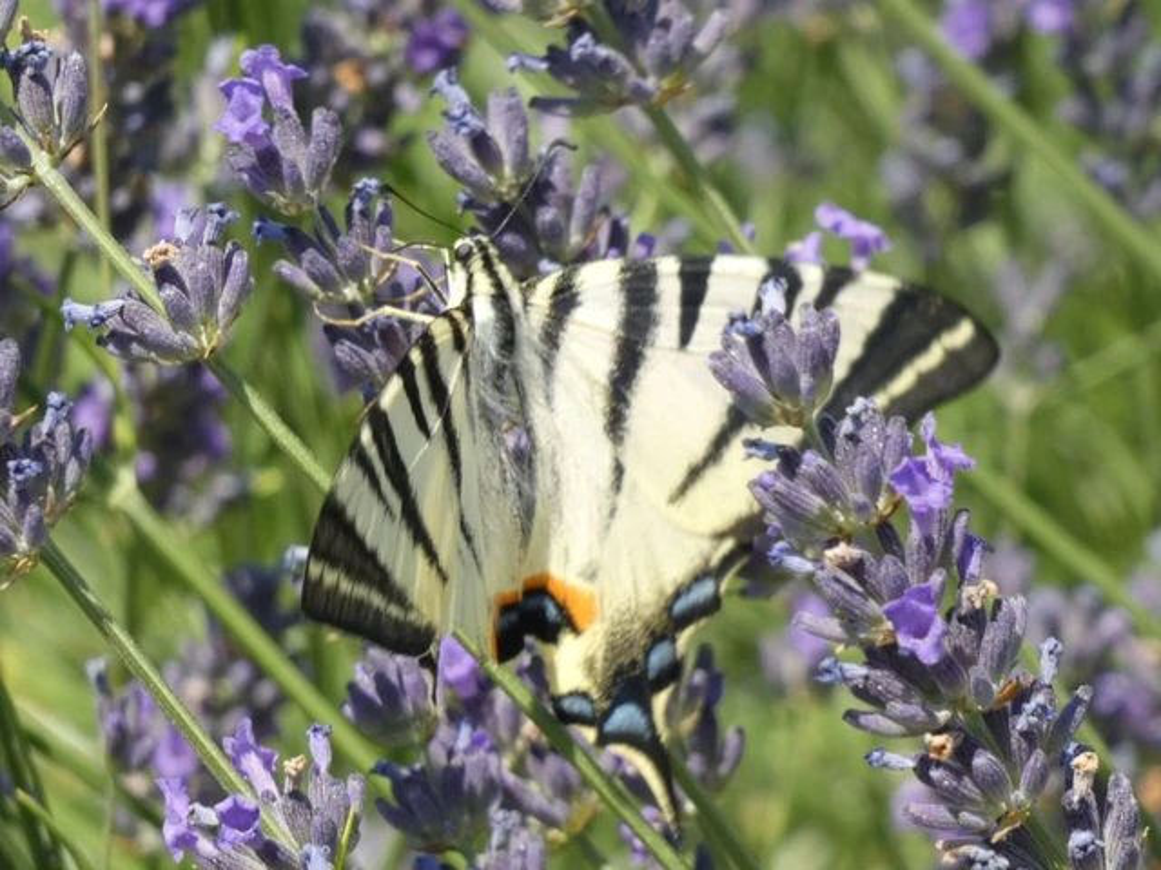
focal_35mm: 362
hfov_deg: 5.5
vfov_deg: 4.1
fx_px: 12141
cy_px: 435
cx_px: 580
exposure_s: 1/80
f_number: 7.1
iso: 125
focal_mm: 64.9
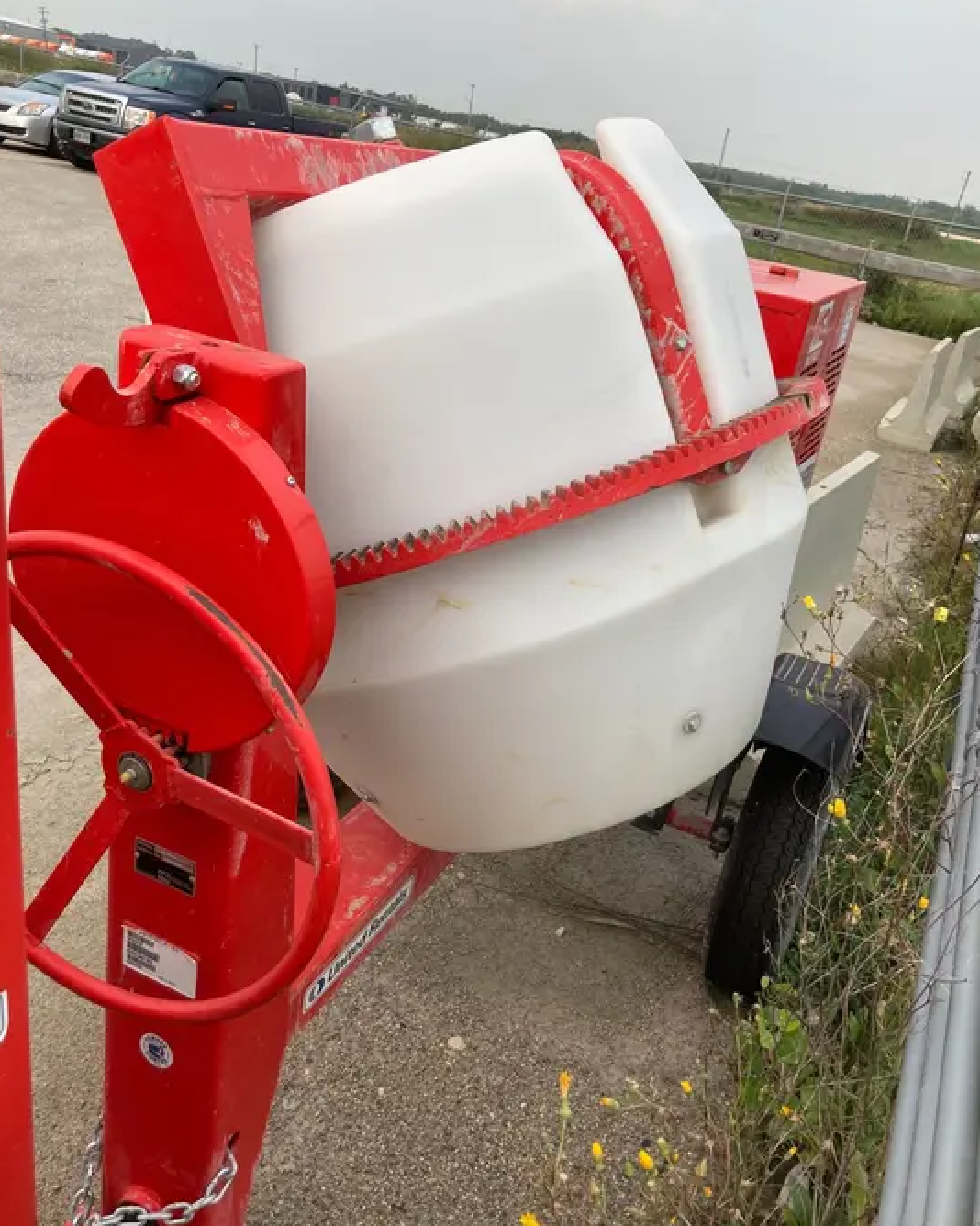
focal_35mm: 30
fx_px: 1088
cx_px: 496
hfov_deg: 48.5
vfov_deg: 58.8
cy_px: 638
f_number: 1.8
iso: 20
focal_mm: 3.99
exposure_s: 1/241
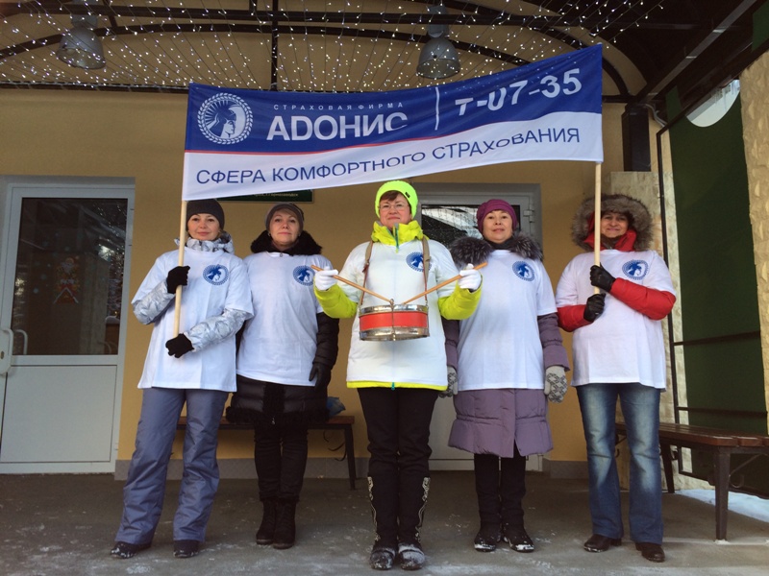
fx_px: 666
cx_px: 384
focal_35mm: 30
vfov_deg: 46.8
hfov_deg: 60.0
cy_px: 288
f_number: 2.2
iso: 32
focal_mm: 4.12
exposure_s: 1/40
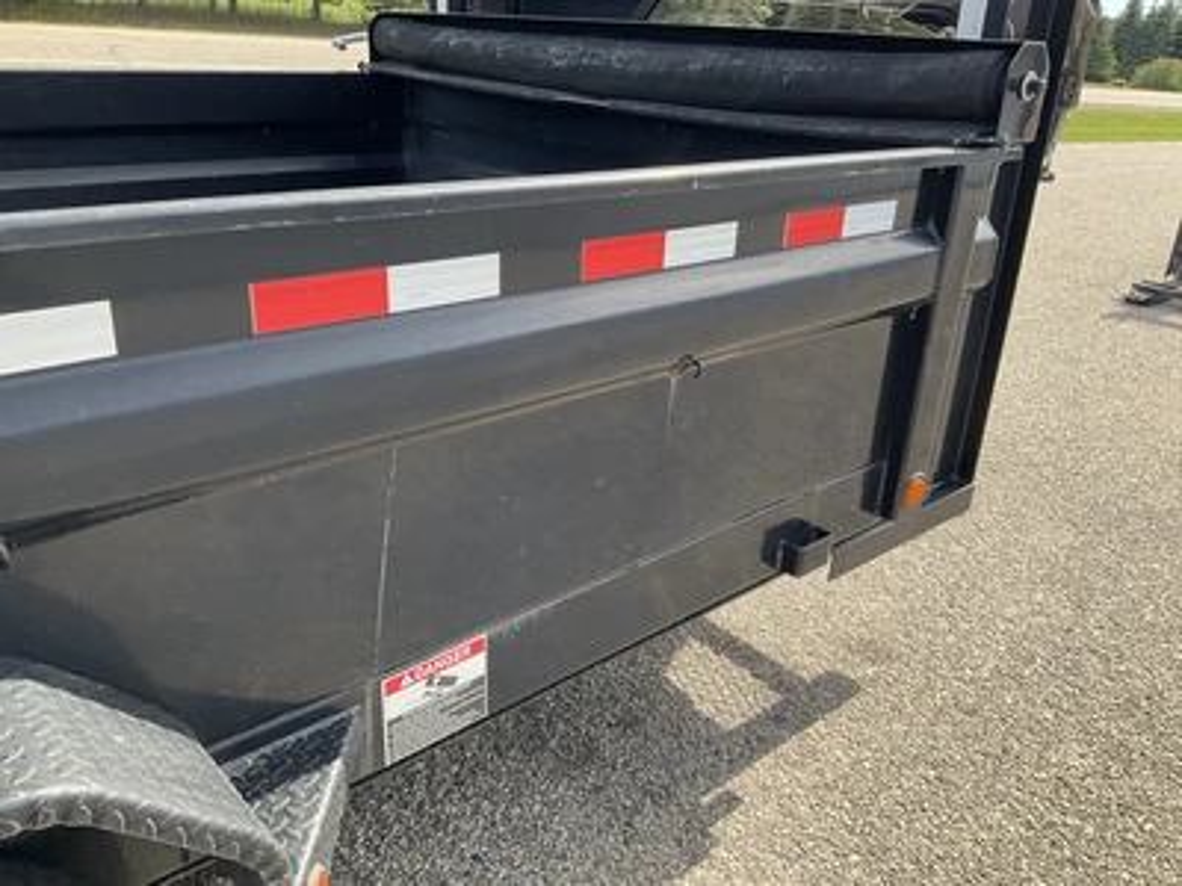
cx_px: 591
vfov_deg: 48.2
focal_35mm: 29
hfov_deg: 61.7
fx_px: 990
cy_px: 443
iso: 25
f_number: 1.8
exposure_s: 1/344
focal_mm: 3
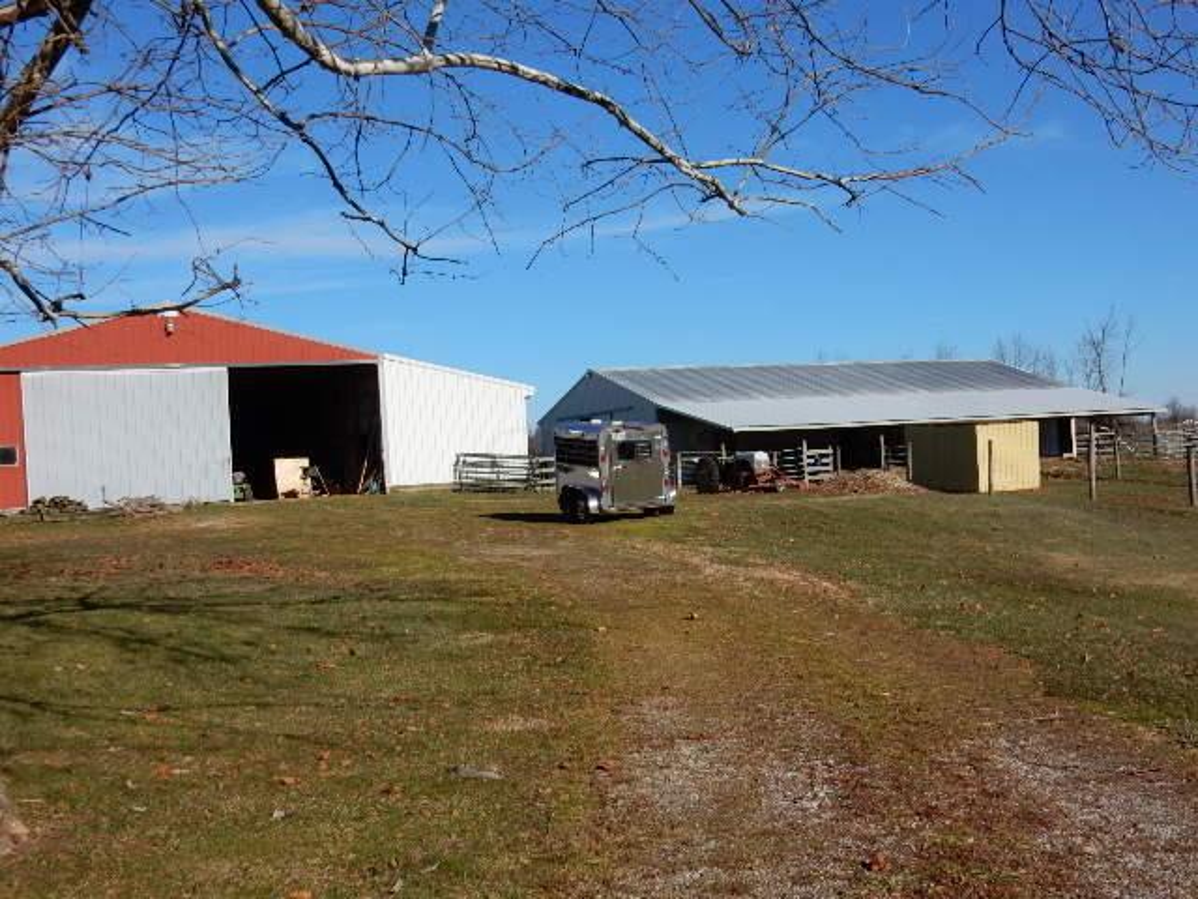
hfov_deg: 43.9
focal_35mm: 43
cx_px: 599
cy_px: 450
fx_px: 1488
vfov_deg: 33.6
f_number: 4.2
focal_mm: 7.6
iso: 125
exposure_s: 1/1600
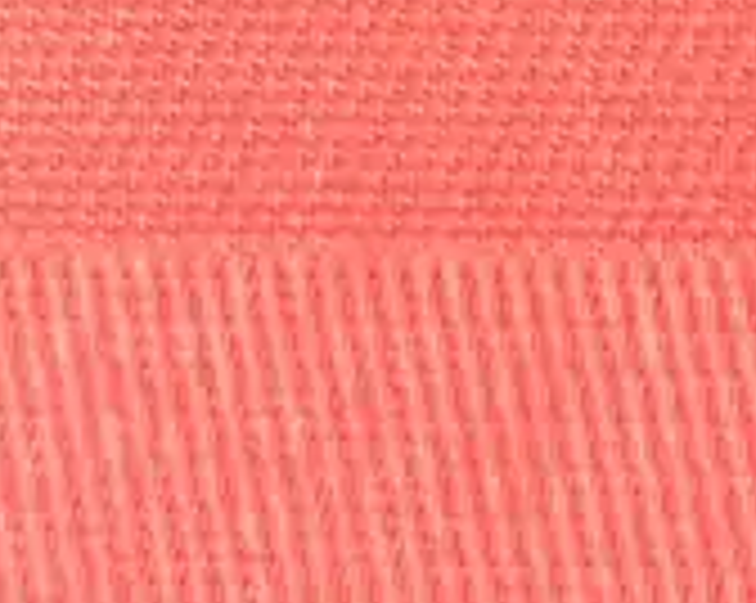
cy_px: -868
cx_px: 2097
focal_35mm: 203
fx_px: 4537
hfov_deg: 8.3
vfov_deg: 7.1
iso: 125
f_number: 2.4
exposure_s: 1/15
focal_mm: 4.28
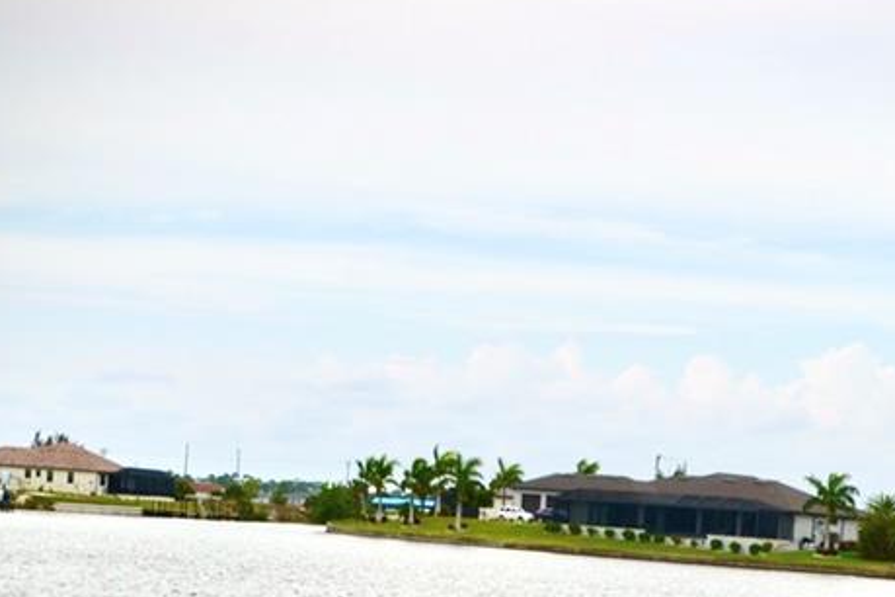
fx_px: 2163
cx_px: 603
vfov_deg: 15.3
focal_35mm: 87
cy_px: 638
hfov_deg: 23.3
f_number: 8
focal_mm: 26
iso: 100
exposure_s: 1/250
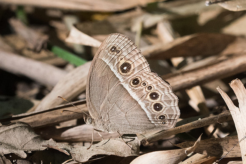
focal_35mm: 630
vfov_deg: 2.2
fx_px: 4304
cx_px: 145
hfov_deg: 3.3
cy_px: 100
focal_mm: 150
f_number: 8
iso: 1000
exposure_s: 1/640
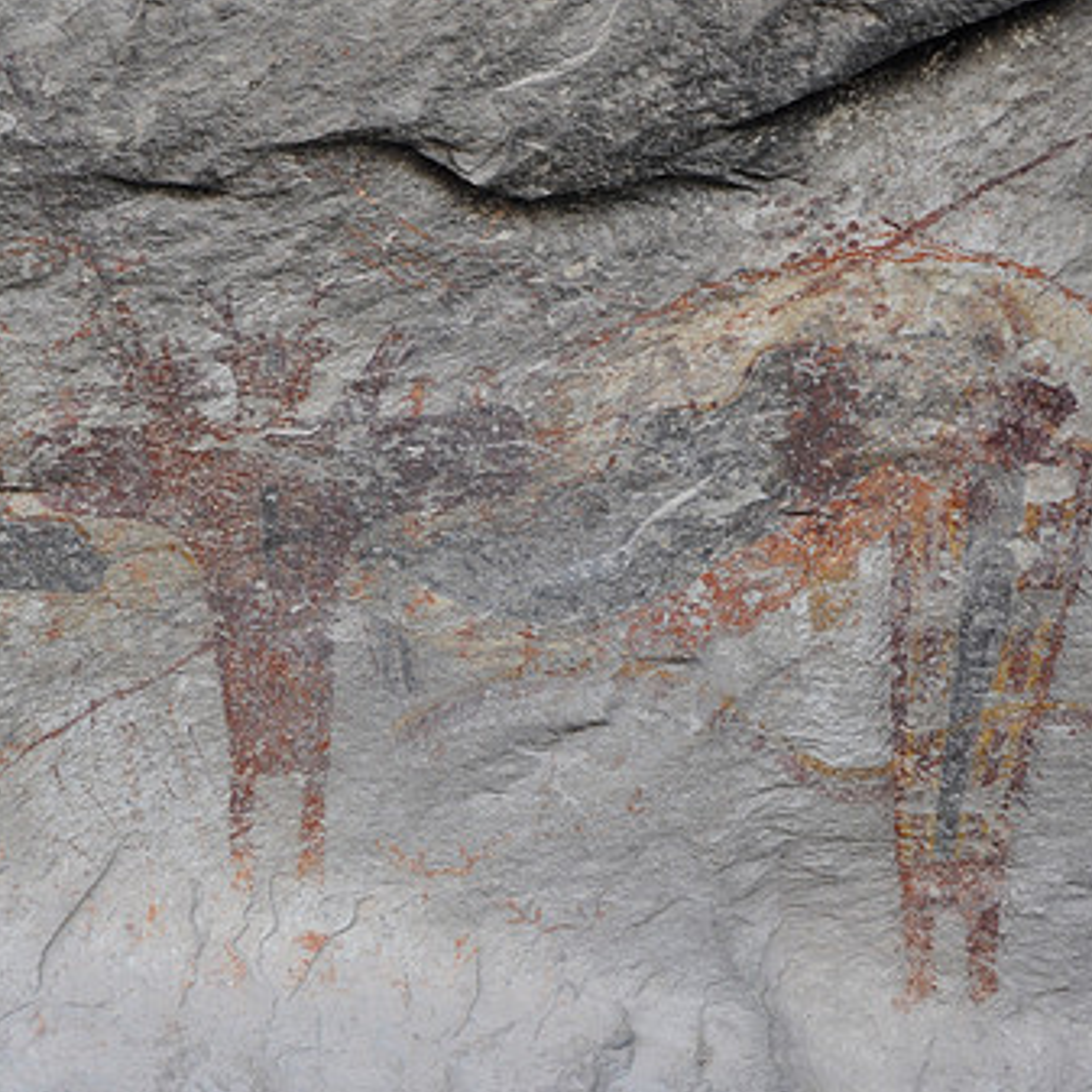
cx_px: 279
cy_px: 575
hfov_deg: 22.4
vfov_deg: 22.5
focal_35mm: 77
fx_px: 2739
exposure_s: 1/30
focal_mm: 35
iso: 320
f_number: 5.6
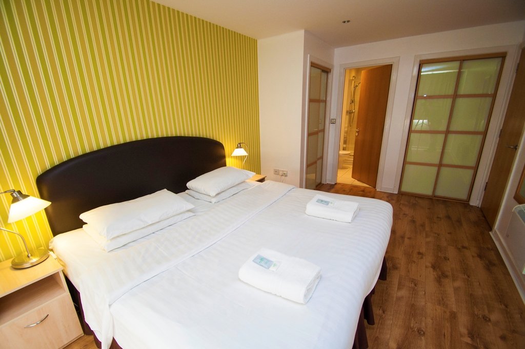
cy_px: 174
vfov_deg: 77.2
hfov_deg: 100.5
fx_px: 218
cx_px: 262
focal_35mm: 15
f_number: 4
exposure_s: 1/60
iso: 800
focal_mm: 10
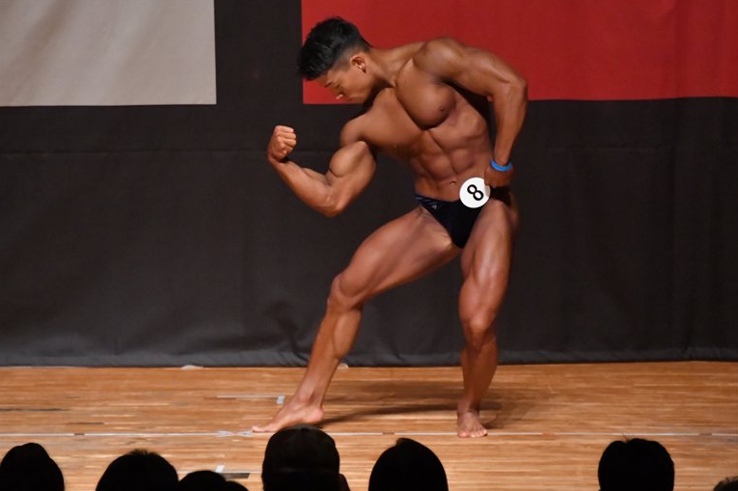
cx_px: 368
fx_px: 7785
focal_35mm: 380
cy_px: 244
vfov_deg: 3.6
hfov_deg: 5.4
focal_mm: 250
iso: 10000
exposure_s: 1/400
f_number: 5.6
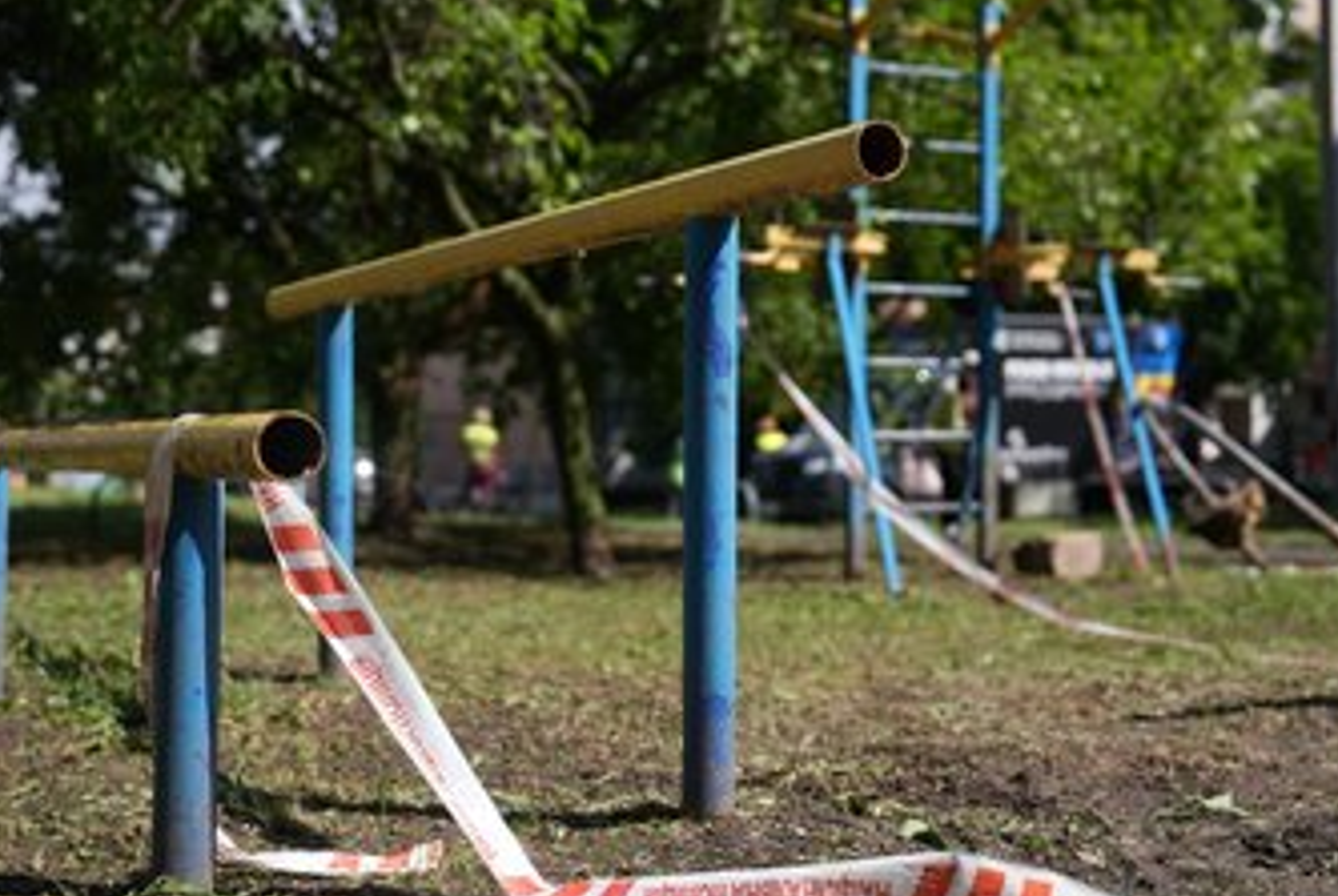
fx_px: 1786
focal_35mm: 48
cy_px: 464
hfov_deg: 41.1
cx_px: 651
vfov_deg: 28.2
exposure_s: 1/1600
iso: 100
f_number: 2.8
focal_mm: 40
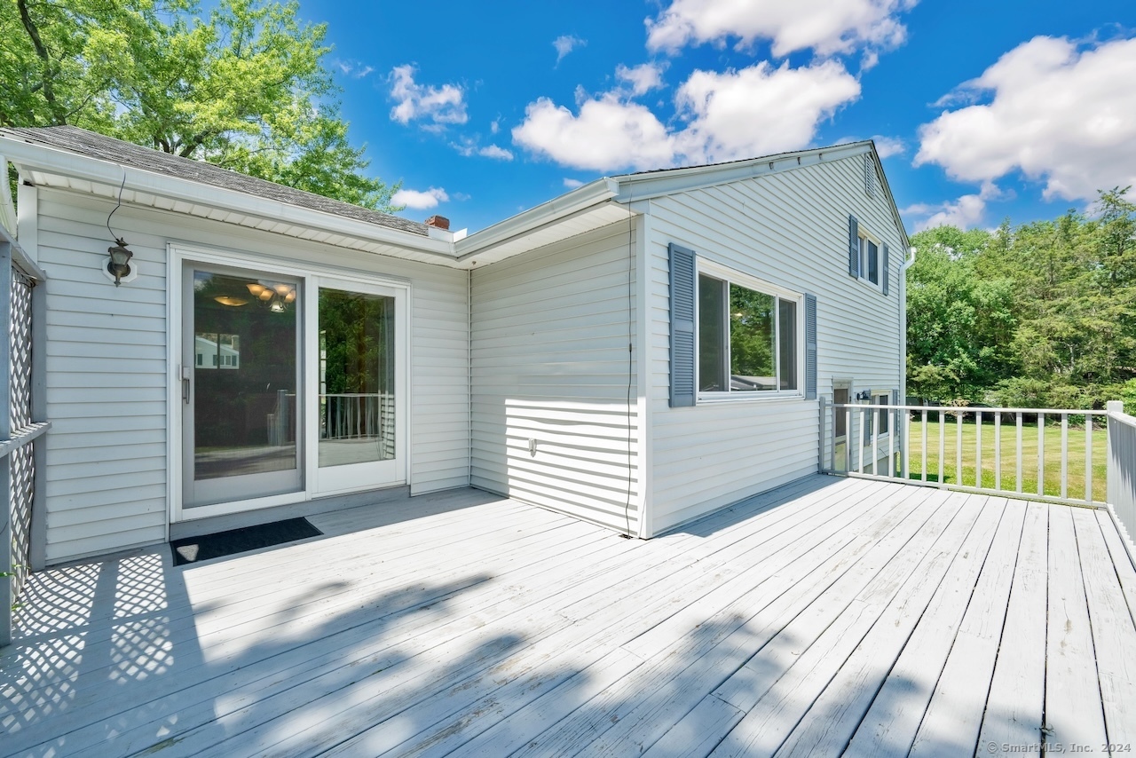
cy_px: 379
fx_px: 442
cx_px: 568
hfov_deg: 104.2
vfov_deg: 81.2
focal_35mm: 14
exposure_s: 1/500
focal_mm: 14
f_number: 10
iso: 800
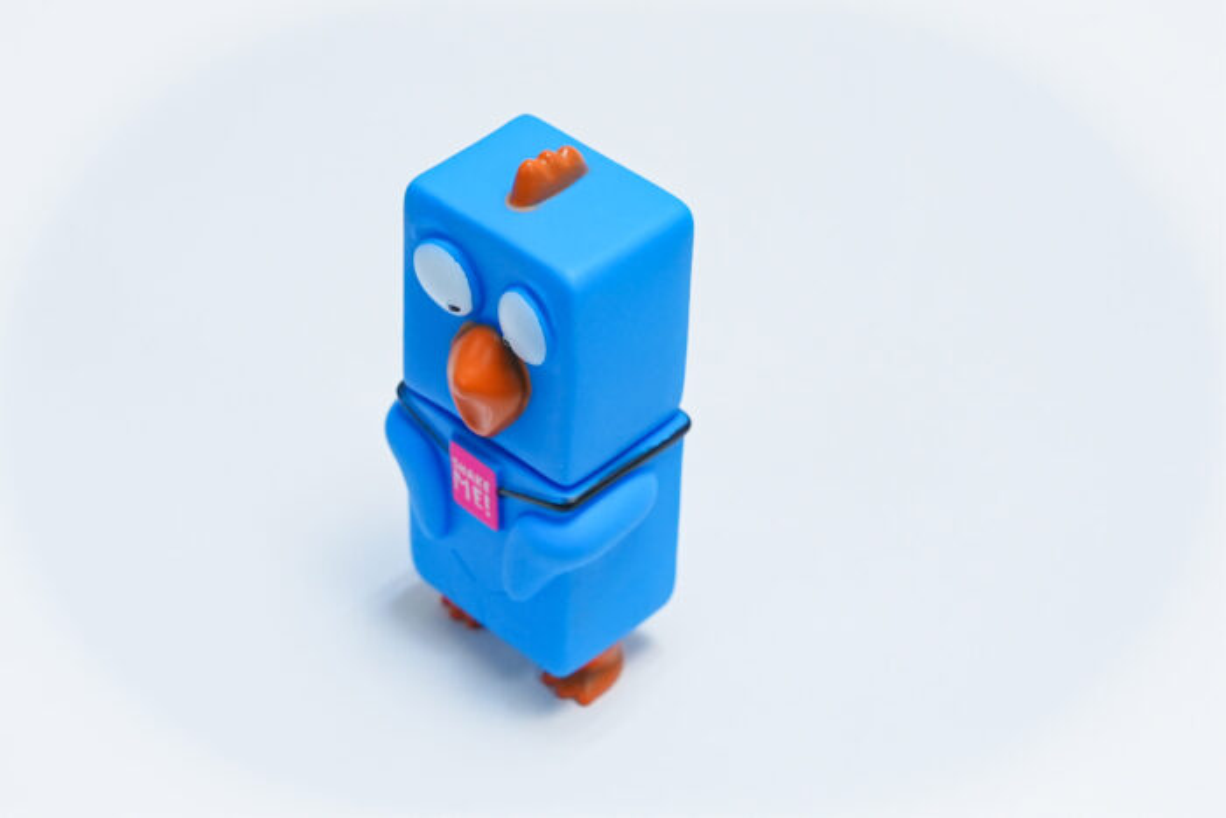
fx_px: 2895
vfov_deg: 16.1
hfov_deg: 23.9
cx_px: 613
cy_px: 409
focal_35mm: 85
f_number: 5
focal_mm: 57
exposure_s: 1/640
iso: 3200
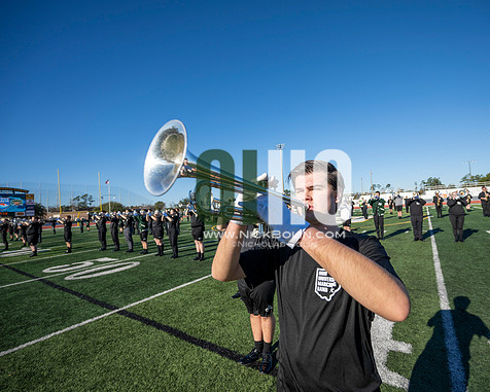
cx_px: 274
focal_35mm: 16
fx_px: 232
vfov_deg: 80.4
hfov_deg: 92.7
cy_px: 198
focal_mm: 14
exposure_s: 1/2000
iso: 160
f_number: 4
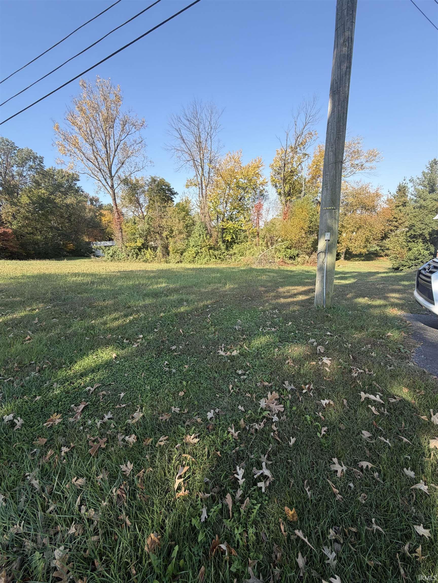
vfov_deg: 102.1
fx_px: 236
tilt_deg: -13.5
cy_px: 292
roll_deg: -0.4
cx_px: 219
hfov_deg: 85.7
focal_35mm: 14
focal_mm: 2.22
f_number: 2.2
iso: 40
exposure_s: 1/619
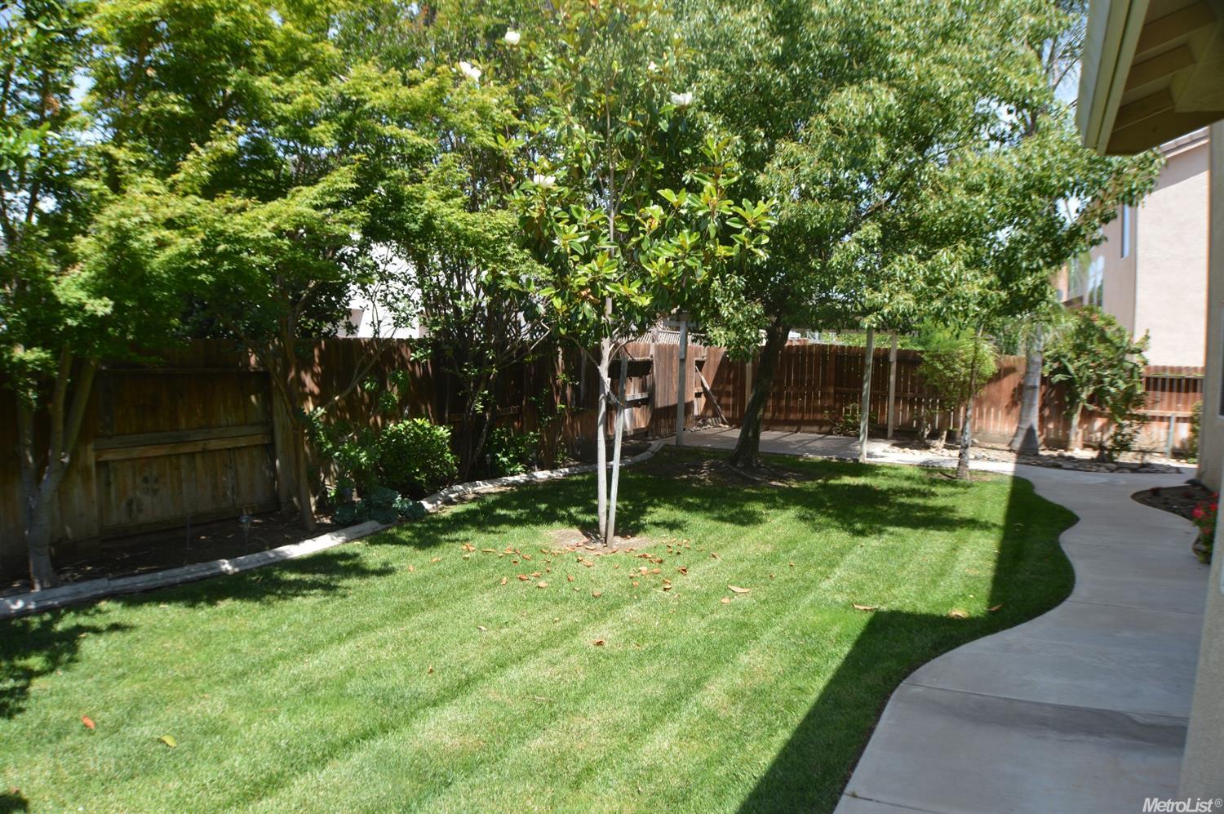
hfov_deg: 57.3
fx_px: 1121
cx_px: 612
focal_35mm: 33
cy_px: 407
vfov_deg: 39.9
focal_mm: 22
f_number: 6.3
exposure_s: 1/160
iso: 100
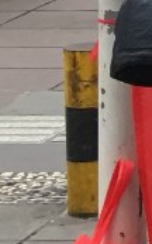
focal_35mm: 284
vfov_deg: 7.2
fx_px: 1884
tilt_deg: -3.3
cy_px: -161
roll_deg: -1.3
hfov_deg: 3.7
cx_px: 1026
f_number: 2.2
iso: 40
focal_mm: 4.15
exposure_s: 1/33
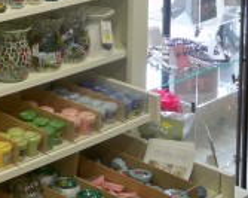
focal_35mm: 105
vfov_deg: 13.2
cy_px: -159
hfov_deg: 17.7
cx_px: -21
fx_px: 769
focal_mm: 6.3
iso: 100
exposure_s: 1/60
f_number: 3.1
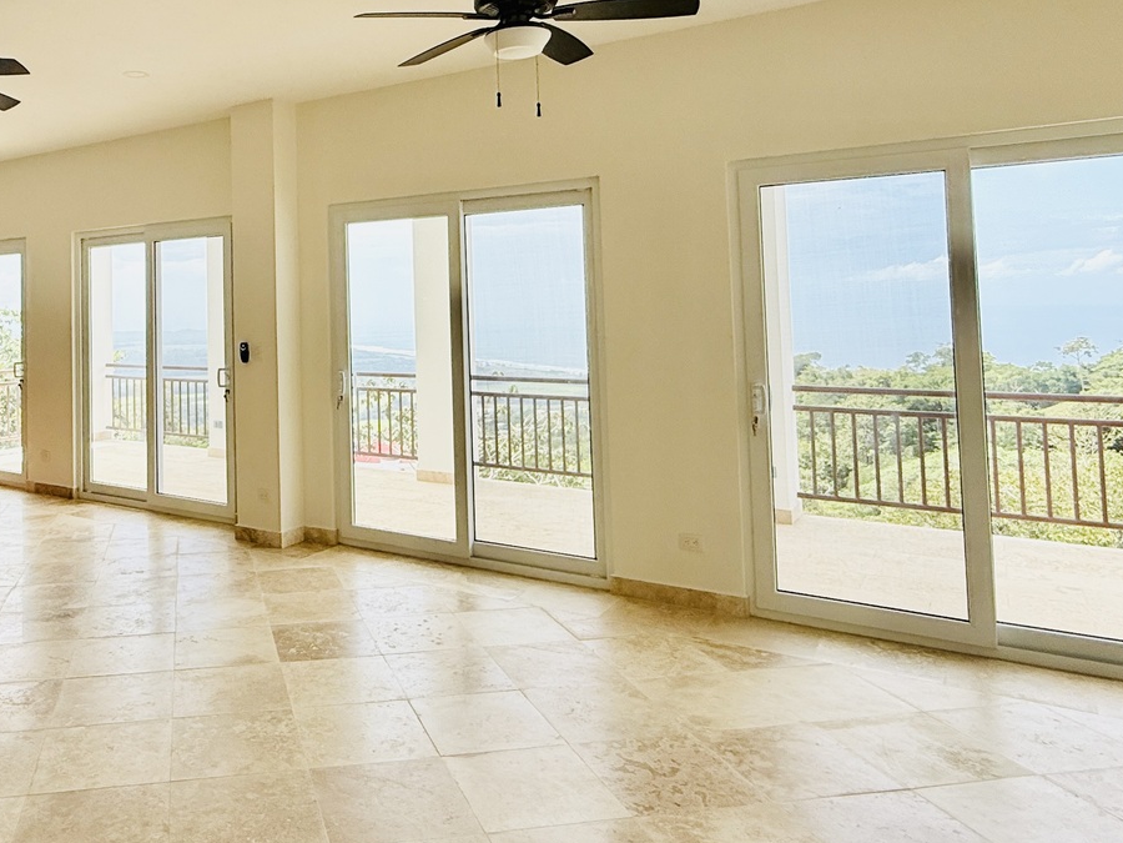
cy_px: 262
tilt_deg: +2.6
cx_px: 308
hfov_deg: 60.6
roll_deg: +0.2
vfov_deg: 48.7
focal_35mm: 28
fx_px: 908
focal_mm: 2.22
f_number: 2.2
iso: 64
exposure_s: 1/672
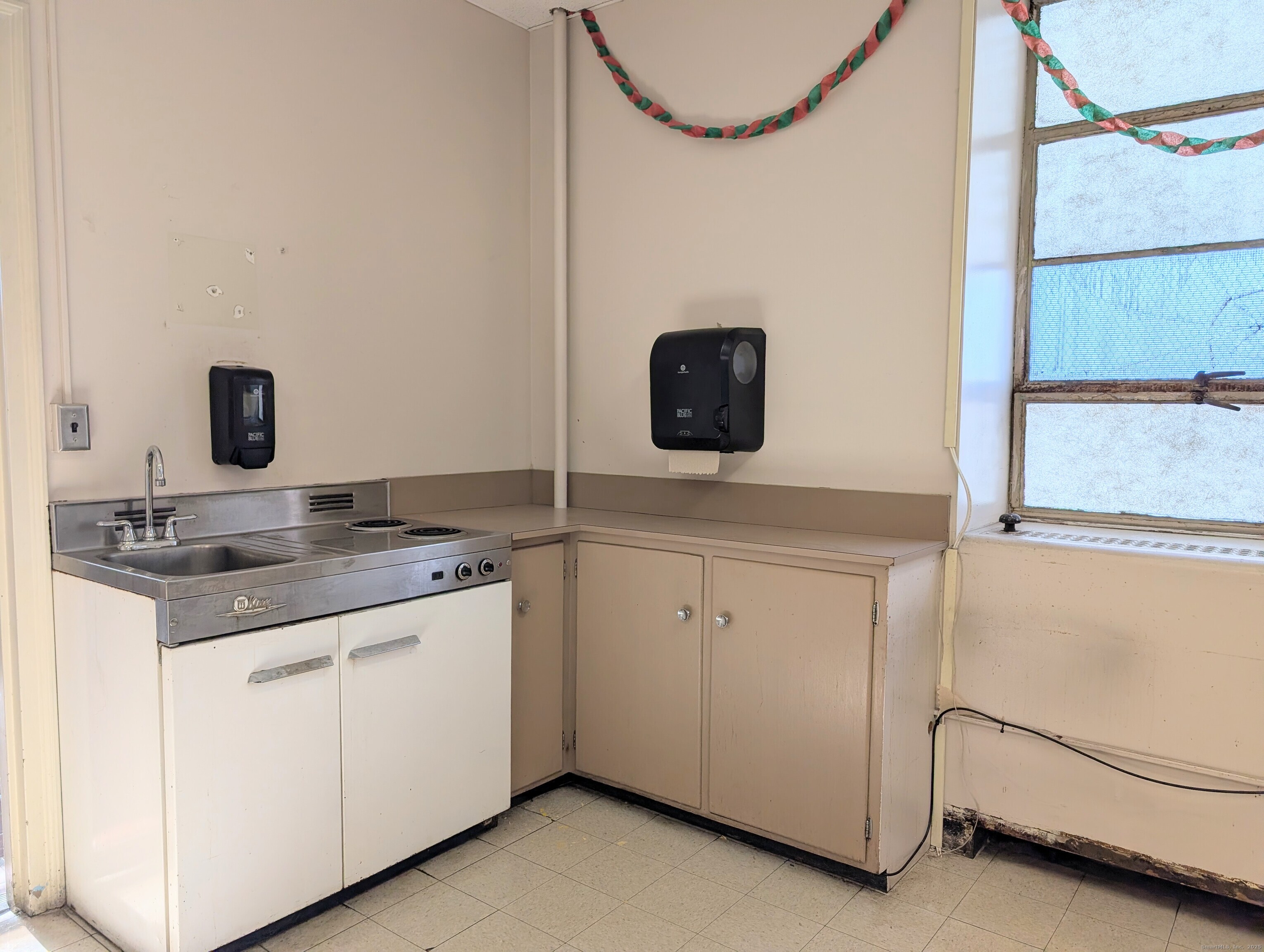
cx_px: 632
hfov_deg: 71.5
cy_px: 476
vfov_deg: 56.9
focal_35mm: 24
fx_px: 878
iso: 22
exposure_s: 1/1011
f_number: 1.68
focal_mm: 6.9
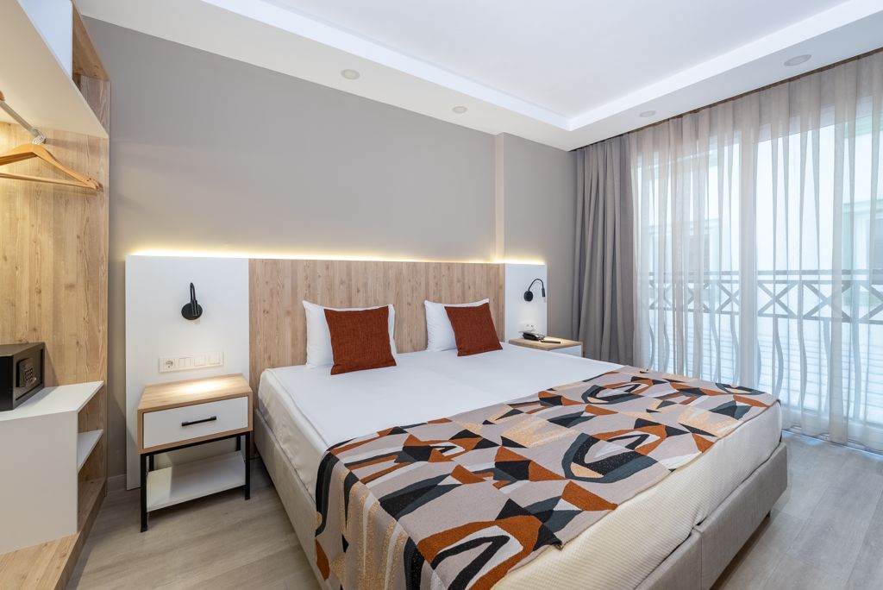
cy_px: 295
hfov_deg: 104.2
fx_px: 344
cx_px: 442
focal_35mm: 14
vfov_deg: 81.3
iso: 100
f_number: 8
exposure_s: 1/50
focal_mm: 14
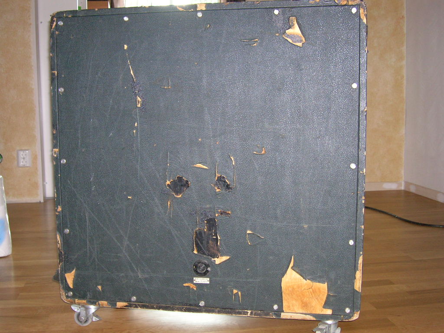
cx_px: 222
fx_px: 539
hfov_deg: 44.8
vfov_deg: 34.3
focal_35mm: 42
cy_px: 166
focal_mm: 7
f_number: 3.1
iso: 109
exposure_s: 1/60.1
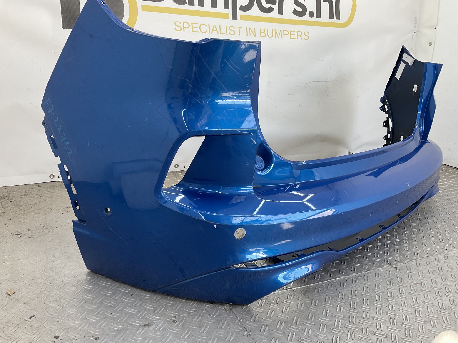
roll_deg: -3.8
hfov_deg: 61.7
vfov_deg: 48.2
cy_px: 172
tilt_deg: -16.5
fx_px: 384
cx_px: 229
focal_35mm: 29
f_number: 1.8
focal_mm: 3
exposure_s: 1/120
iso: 25
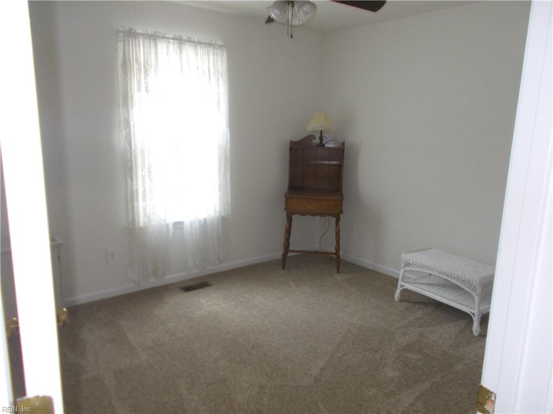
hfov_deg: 67.3
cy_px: 207
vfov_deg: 53.1
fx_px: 415
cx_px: 276
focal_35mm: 26
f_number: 3.2
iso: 200
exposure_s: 1/25
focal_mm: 4.6
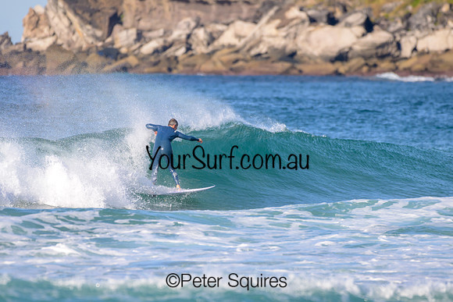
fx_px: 8634
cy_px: 150
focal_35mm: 686
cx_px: 205
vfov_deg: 2.0
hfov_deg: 3.0
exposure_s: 1/2000
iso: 250
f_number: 5.6
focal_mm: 500
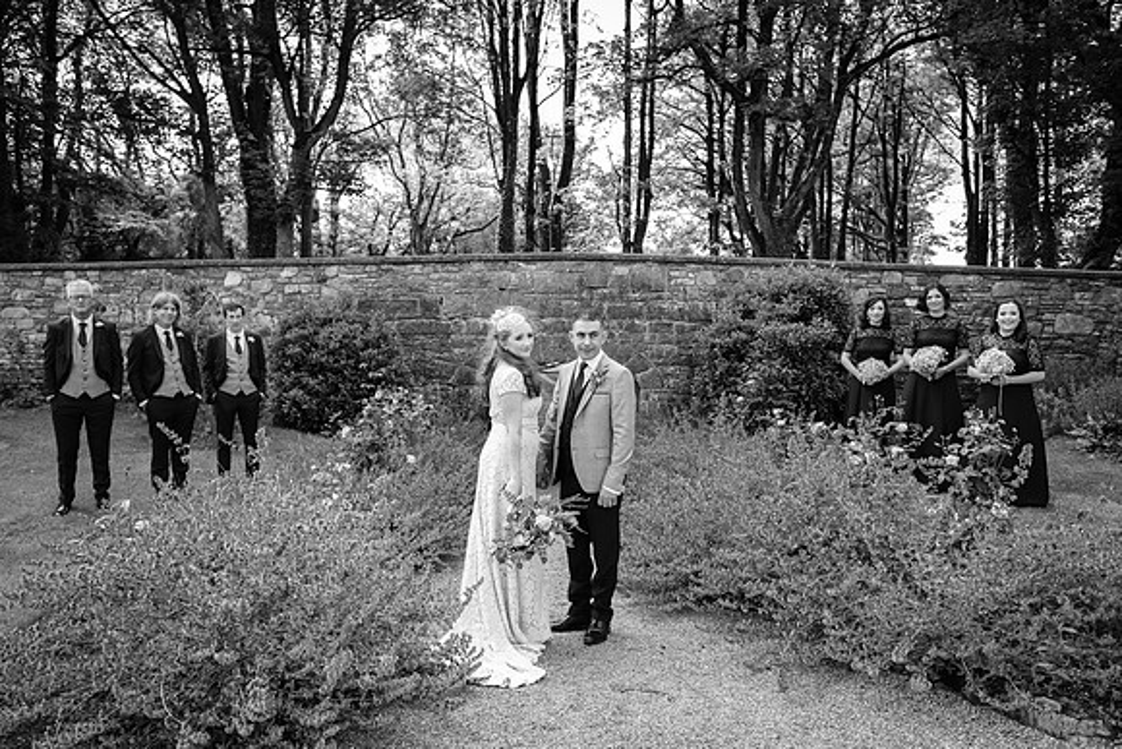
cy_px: 384
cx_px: 547
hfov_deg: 71.7
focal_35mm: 25
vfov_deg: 51.5
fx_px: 776
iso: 200
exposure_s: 1/500
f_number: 2.5
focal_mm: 16
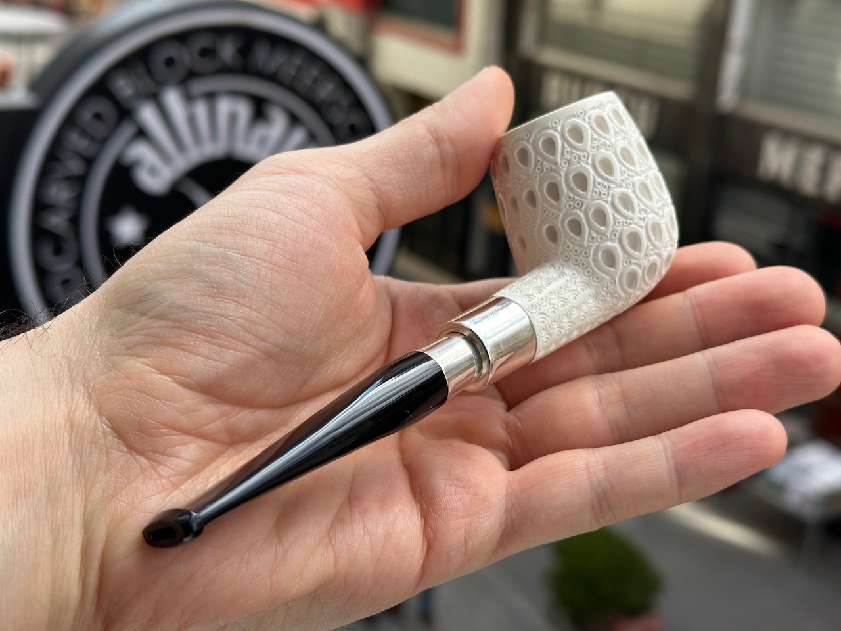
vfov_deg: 30.3
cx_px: 420
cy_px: 316
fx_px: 1166
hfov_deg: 39.7
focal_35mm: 48
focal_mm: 6.86
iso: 64
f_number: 1.78
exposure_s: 1/1095
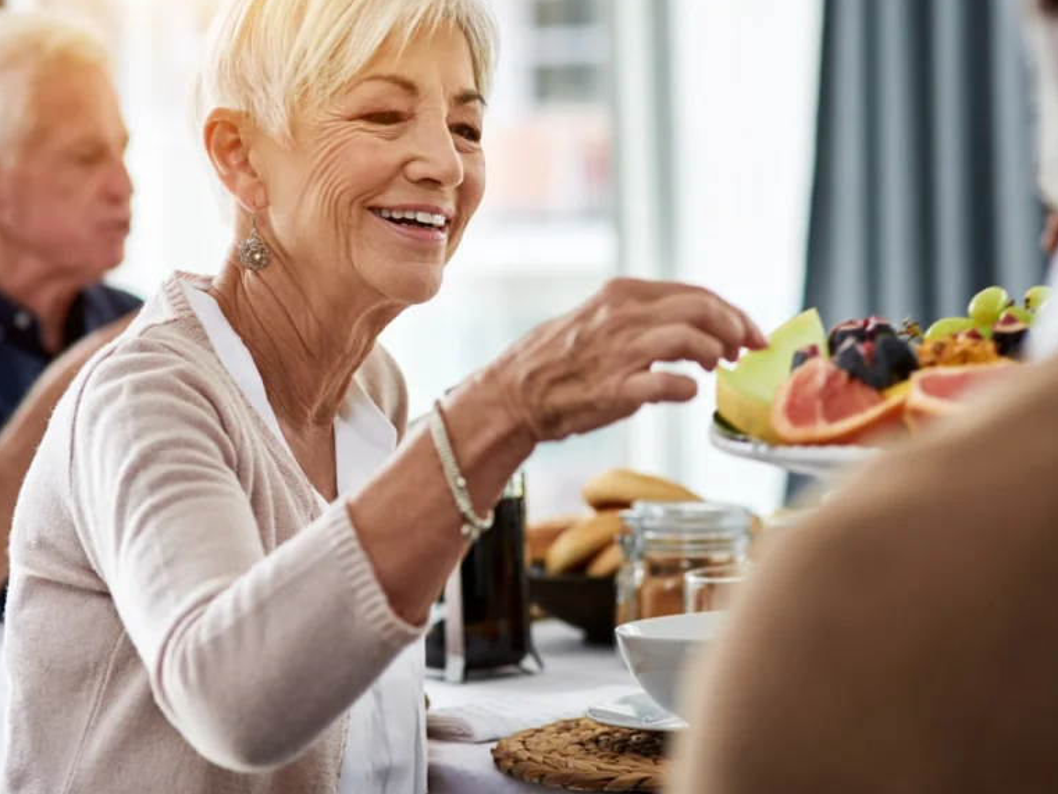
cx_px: 552
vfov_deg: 13.5
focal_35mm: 110
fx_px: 3363
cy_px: 337
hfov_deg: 17.9
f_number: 3.2
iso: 160
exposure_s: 1/125
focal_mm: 85
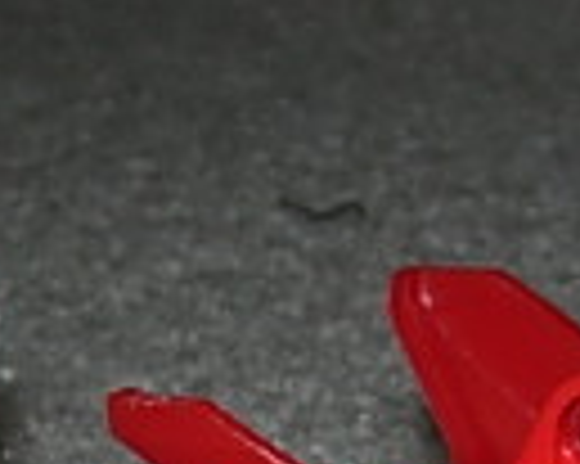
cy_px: 892
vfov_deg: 8.0
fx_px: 3156
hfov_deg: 10.5
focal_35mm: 184
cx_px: 306
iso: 79
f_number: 4.8
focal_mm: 7.8
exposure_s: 1/64
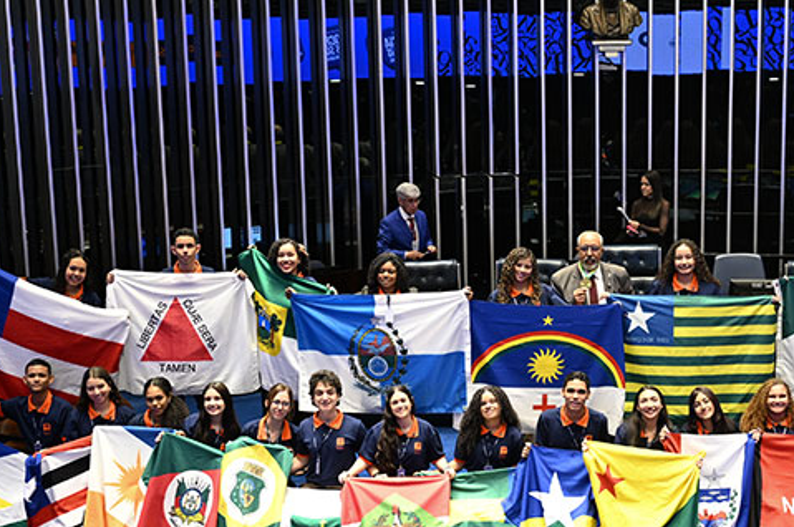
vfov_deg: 19.4
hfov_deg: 28.5
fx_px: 1542
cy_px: 312
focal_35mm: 70
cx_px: 583
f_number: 3.5
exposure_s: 1/100
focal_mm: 39
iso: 1600
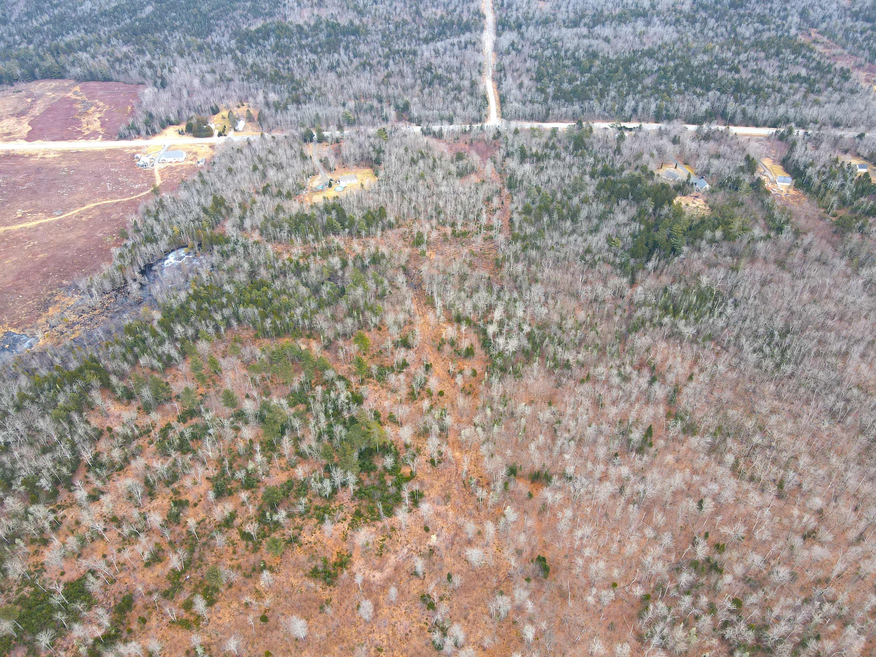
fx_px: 607
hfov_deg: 71.6
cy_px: 328
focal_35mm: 24
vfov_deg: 56.8
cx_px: 438
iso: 100
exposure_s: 1/160
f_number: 2.8
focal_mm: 4.5
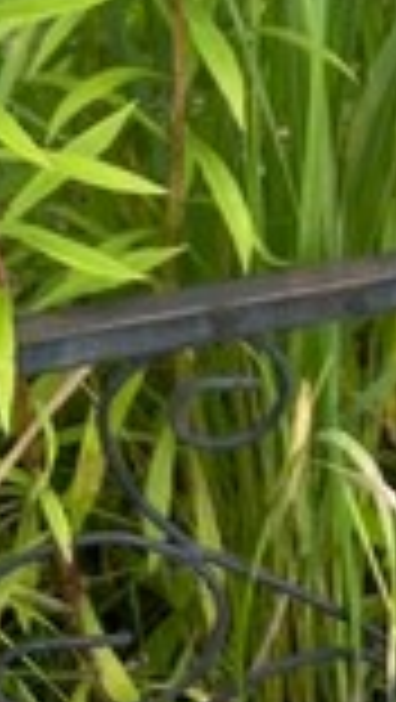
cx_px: 580
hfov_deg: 8.2
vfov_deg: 14.1
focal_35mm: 145
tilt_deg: -24.1
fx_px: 2701
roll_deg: -1.5
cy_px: -252
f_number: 1.6
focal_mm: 4.2
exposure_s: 1/955
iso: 32
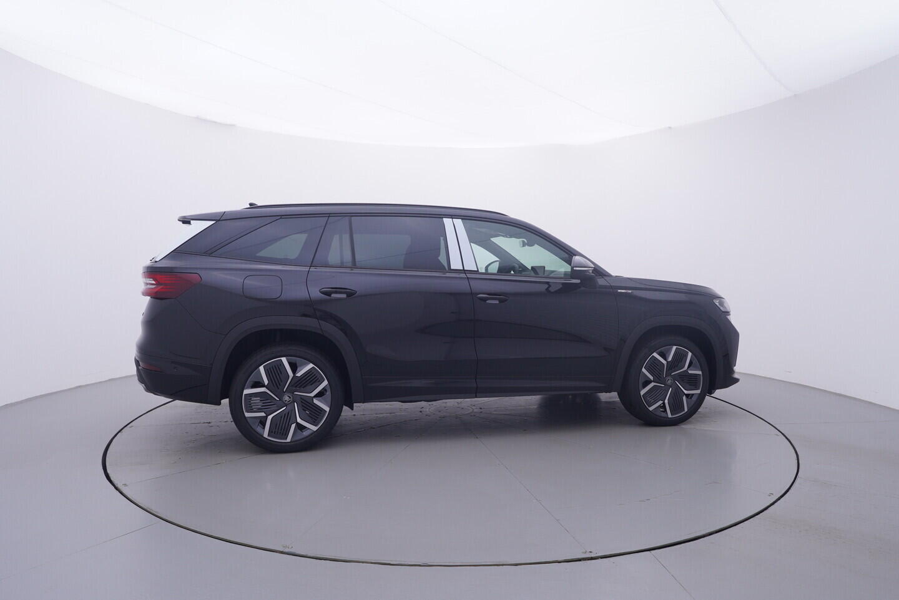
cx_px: 450
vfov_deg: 56.2
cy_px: 300
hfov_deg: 77.3
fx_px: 562
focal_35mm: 22
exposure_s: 1/80
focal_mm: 15
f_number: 5
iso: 200
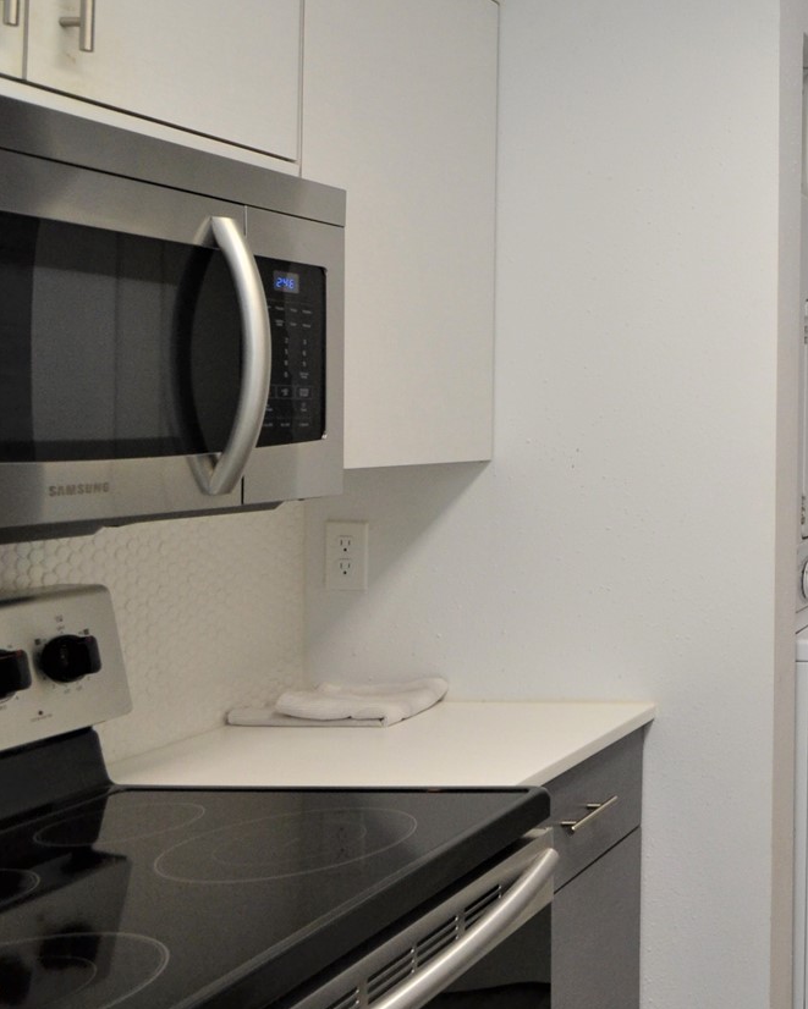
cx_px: 1188
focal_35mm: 37
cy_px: 413
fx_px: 1106
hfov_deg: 28.1
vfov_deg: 48.8
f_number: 5
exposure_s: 1/100
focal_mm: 10
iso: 400
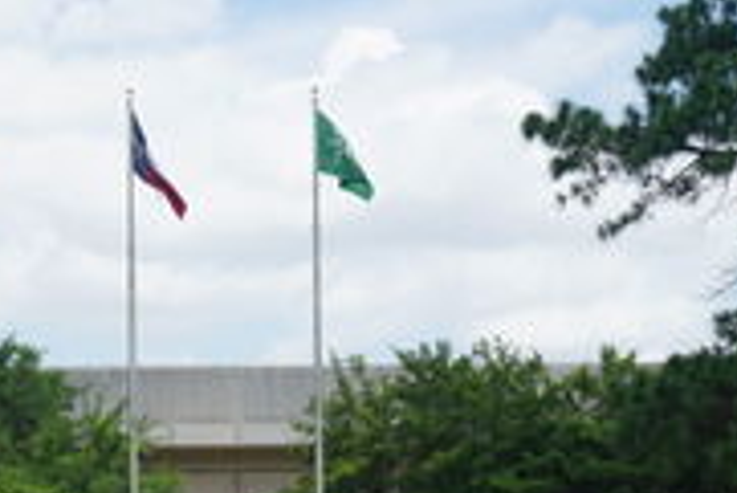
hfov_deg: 18.8
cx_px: 147
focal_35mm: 107
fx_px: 2199
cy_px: 550
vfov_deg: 12.6
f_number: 11
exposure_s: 1/125
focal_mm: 27
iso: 100
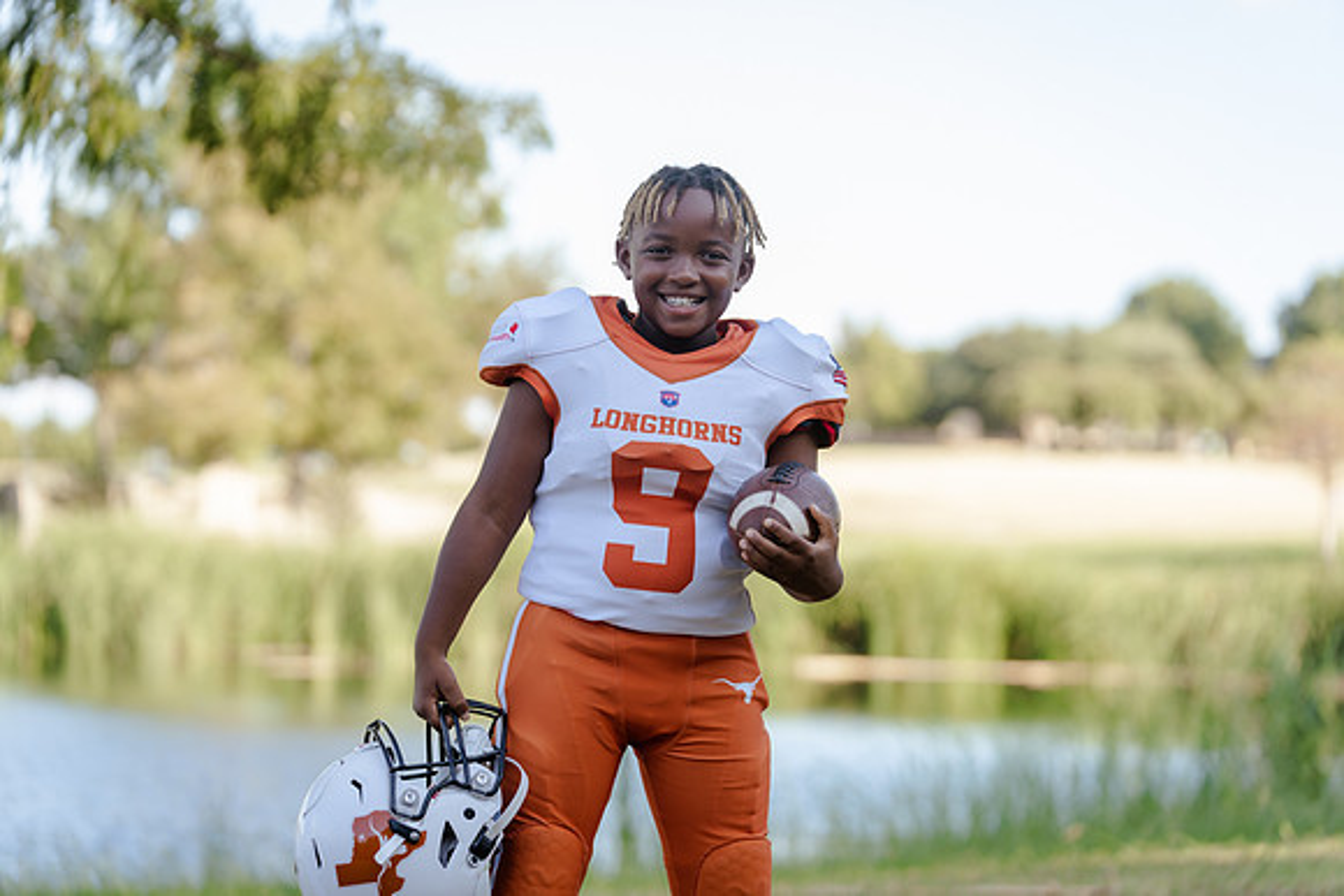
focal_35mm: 108
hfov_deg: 18.9
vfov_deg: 12.7
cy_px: 448
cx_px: 672
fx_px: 4033
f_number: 3.2
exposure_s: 1/320
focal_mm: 108
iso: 160
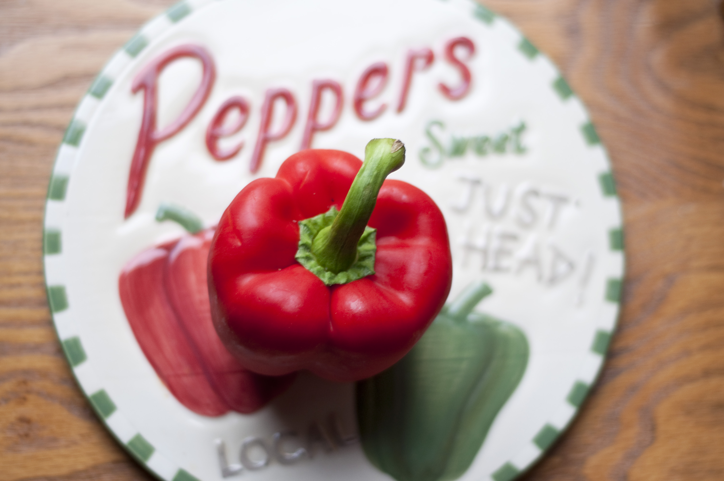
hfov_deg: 27.0
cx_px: 362
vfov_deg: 18.1
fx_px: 1506
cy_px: 240
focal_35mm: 75
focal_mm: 50
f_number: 1.8
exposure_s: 1/20
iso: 200
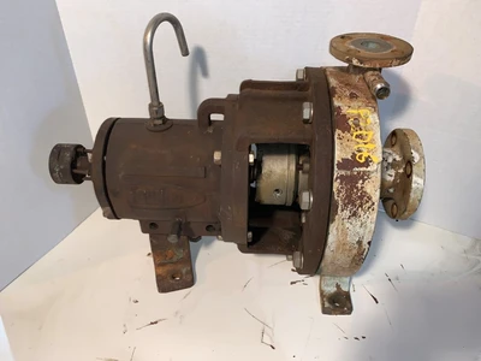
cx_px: 240
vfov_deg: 53.1
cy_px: 180
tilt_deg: -37.1
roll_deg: -0.8
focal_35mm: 26
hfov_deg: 67.3
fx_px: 361
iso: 40
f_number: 1.8
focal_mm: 4.25
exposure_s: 1/120
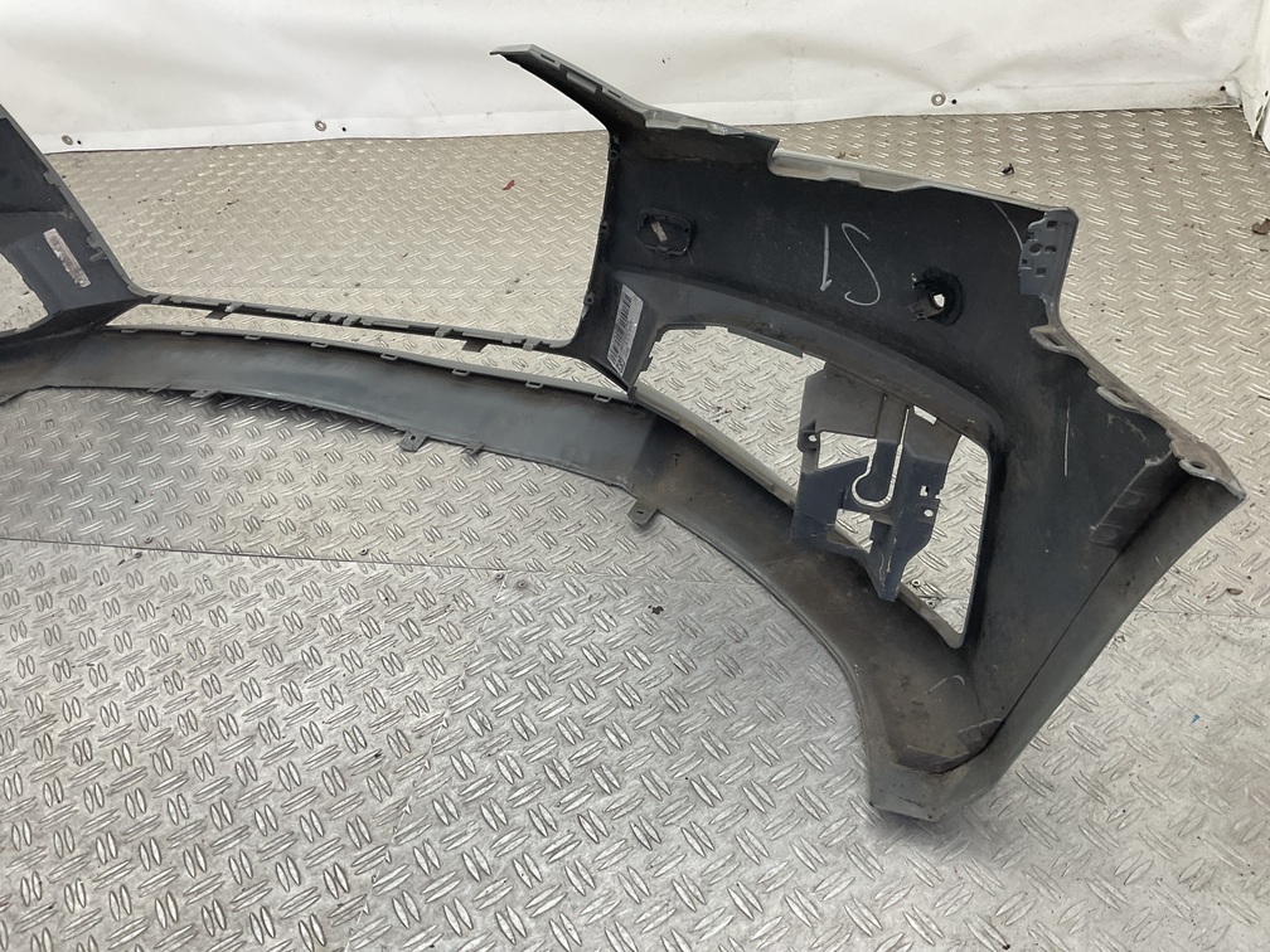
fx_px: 1064
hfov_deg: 61.7
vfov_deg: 48.2
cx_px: 635
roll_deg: +8.2
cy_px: 476
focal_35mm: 29
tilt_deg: -35.7
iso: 32
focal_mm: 3
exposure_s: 1/120
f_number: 1.8
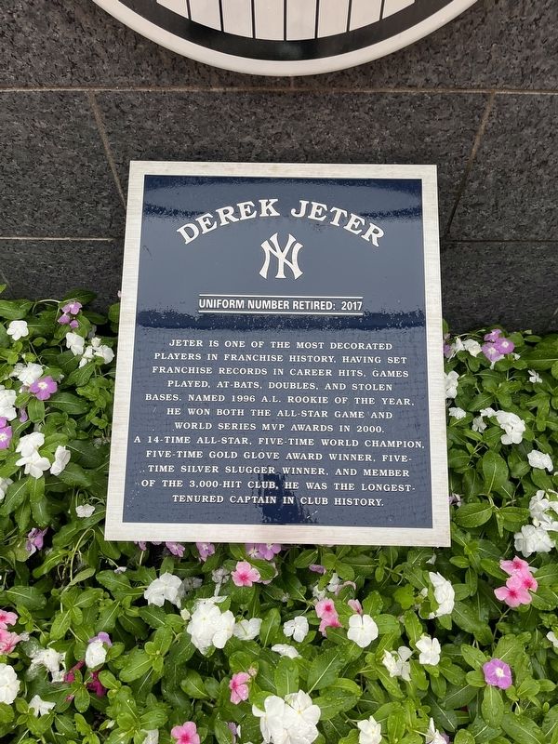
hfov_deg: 53.1
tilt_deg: -57.8
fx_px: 559
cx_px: 279
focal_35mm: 26
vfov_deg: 67.3
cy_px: 372
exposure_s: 1/121
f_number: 1.6
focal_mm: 5.1
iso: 80
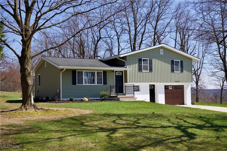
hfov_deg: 45.6
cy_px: 76
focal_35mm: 43
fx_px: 270
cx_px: 114
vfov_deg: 31.3
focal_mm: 42.8
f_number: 5
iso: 80
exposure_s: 1/400
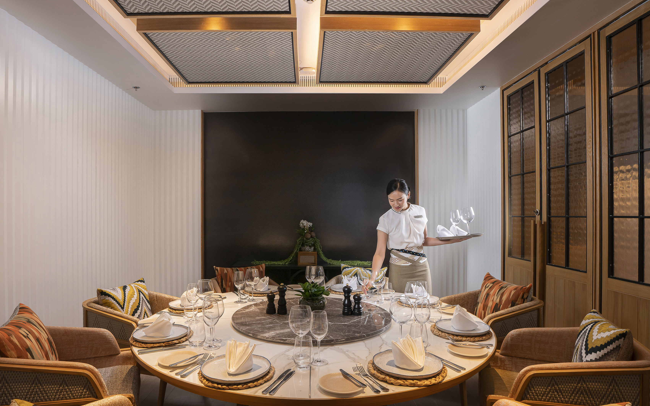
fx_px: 301
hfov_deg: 94.3
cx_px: 317
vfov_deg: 68.0
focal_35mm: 17
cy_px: 204
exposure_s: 1/6
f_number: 11
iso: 320
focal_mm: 16
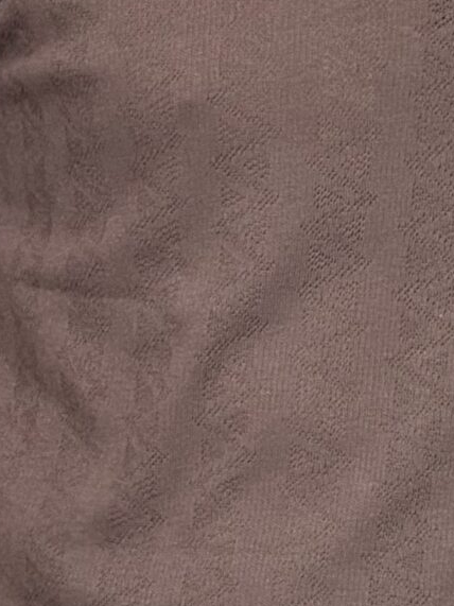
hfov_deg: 2.8
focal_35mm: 538
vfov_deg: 3.7
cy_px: 127
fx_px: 9412
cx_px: 381
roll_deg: +0.8
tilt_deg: -5.4
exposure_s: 1/100
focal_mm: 15.66
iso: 160
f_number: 2.8
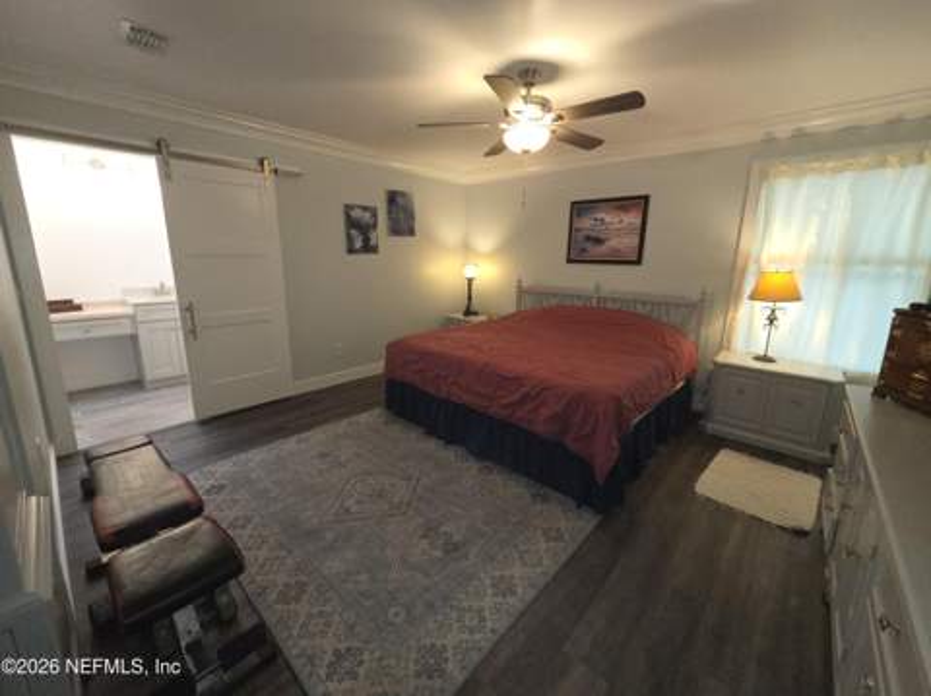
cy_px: 348
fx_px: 349
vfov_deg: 89.8
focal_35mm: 13
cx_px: 466
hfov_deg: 106.2
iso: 320
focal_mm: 2.2
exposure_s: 1/60
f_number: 2.2
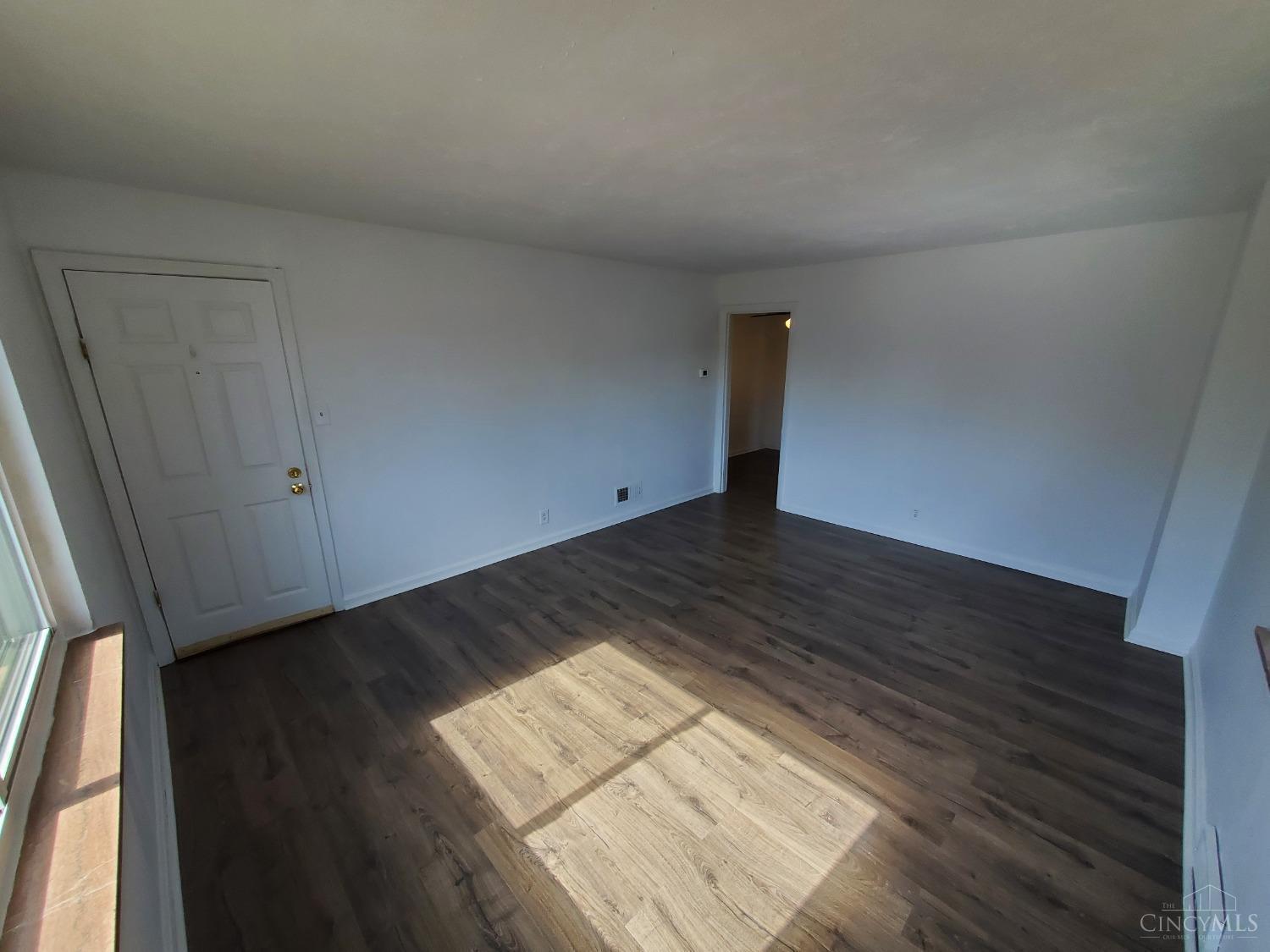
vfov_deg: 89.9
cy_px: 476
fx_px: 477
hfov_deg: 106.2
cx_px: 635
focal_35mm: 13
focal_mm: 1.8
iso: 64
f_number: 2.2
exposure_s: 1/120
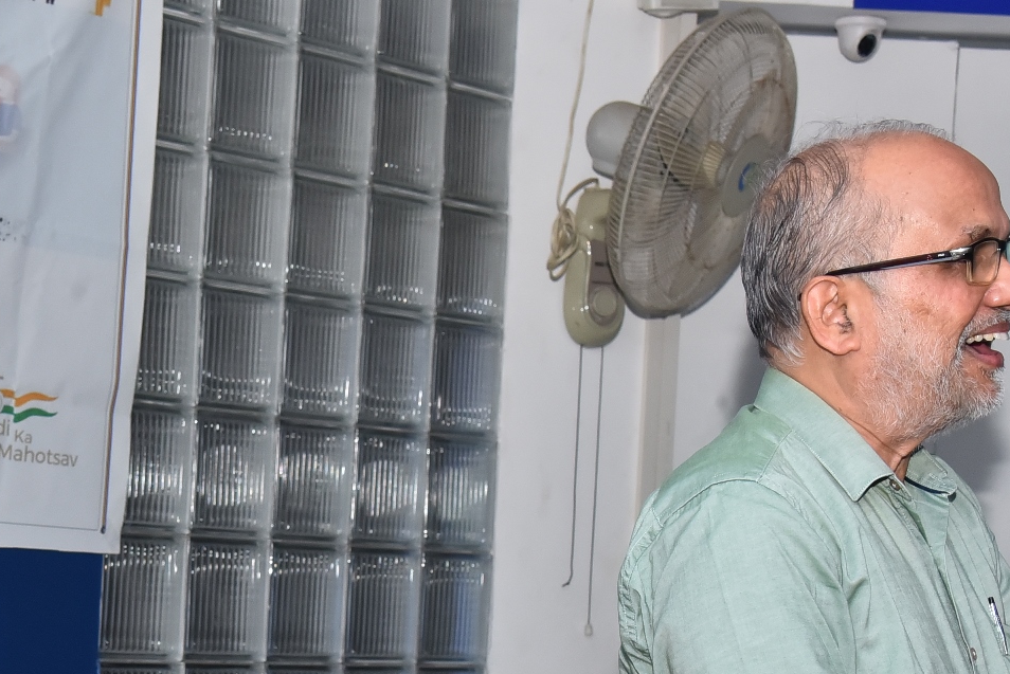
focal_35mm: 111
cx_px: 241
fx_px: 3115
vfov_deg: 12.3
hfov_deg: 18.3
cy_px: 627
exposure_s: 1/100
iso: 1000
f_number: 8
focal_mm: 44
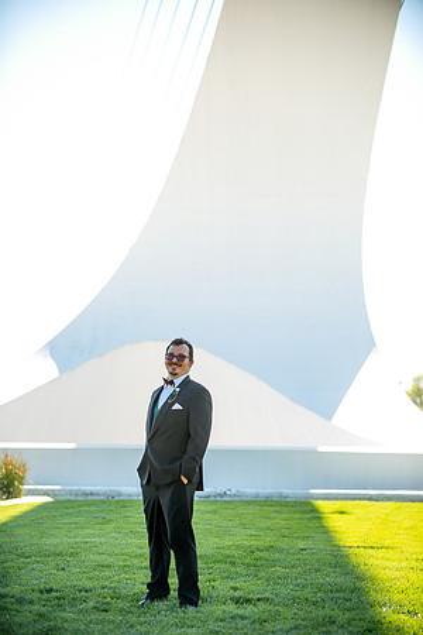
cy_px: 318
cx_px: 212
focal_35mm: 102
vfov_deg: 20.0
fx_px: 1798
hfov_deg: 13.4
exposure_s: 1/1600
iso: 400
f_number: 2.8
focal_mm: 102
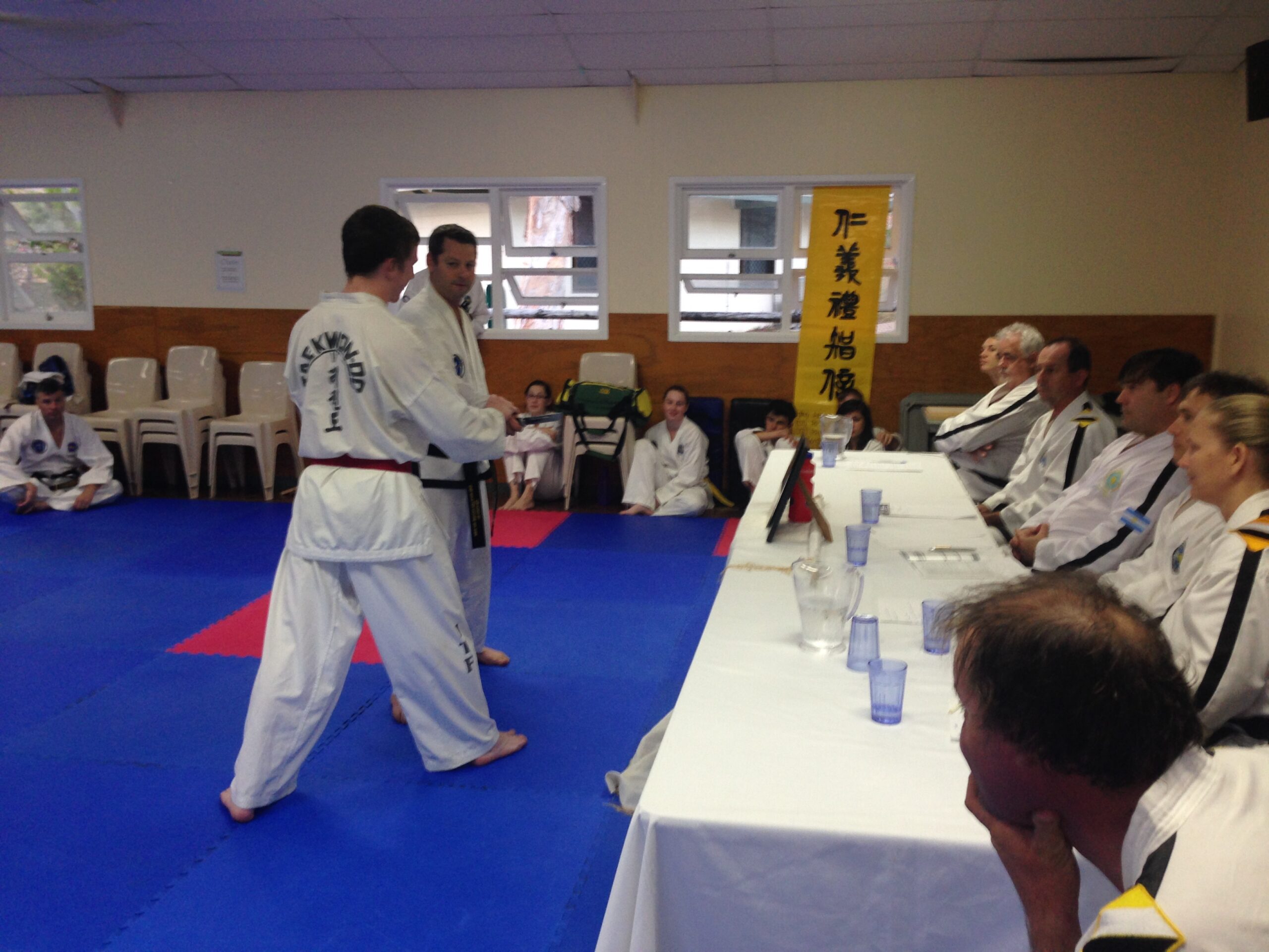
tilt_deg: -10.5
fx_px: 1210
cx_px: 634
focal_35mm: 33
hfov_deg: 55.4
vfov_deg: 42.9
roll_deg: -1.3
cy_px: 476
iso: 80
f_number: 2.4
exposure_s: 1/20
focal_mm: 4.12
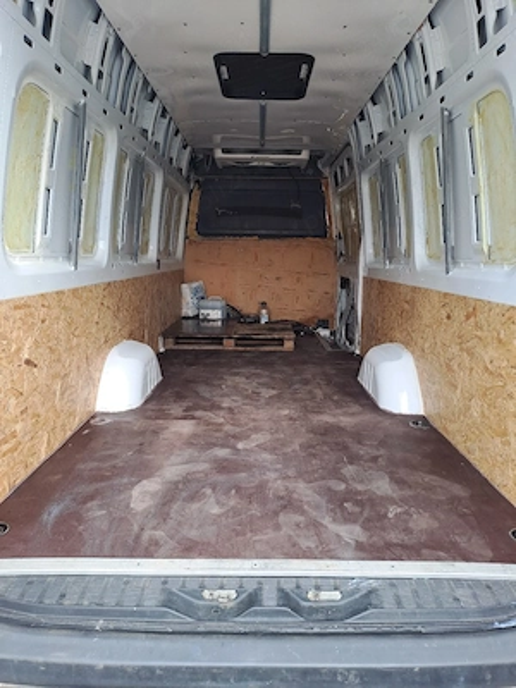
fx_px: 497
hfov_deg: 54.9
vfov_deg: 69.4
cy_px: 344
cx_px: 258
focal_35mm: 25
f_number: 1.8
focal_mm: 4.65
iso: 32
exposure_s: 1/100
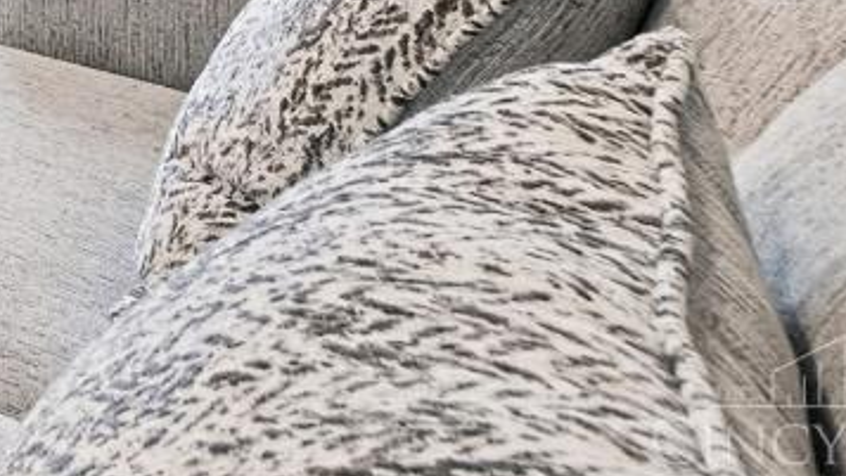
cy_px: -661
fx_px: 1481
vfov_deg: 13.5
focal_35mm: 66
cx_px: -763
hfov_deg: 20.1
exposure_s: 1/4
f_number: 7.1
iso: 400
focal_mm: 10
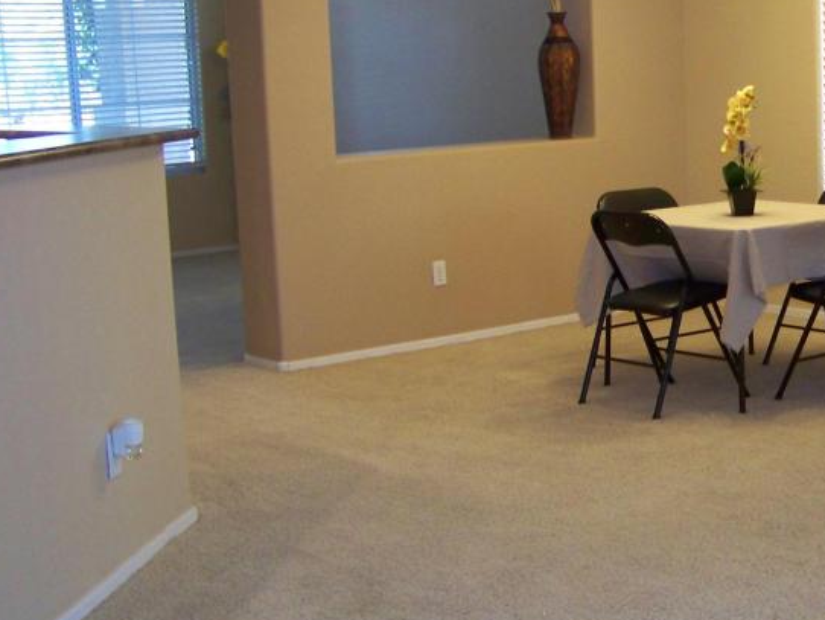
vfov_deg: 21.6
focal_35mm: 68
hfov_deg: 27.4
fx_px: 1621
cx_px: 763
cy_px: 326
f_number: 2.8
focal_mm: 5.85
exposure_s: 1/30
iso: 200
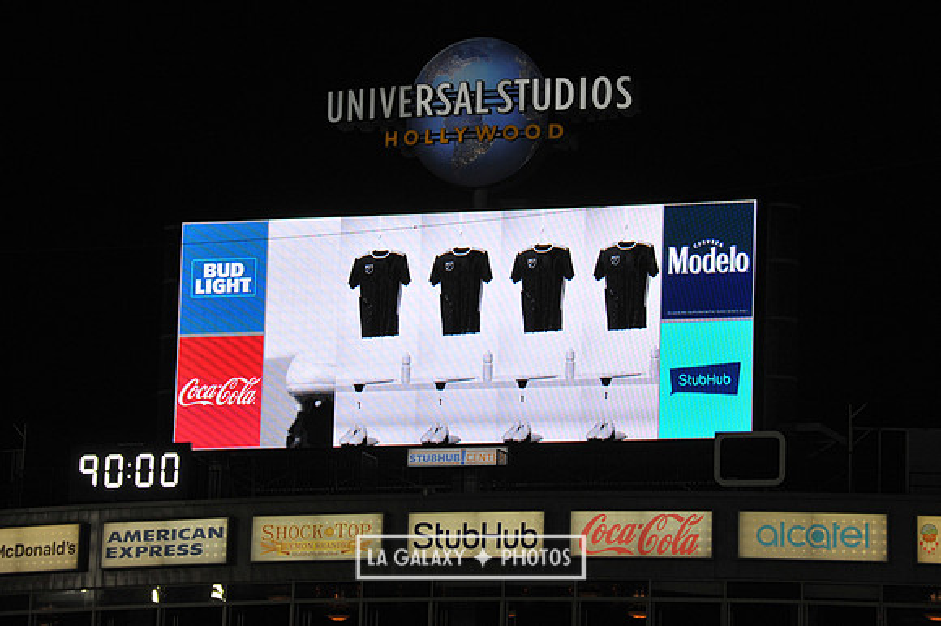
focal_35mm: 180
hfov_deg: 11.4
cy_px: 313
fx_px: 4702
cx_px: 470
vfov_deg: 7.6
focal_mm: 180
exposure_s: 1/400
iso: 1600
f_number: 10
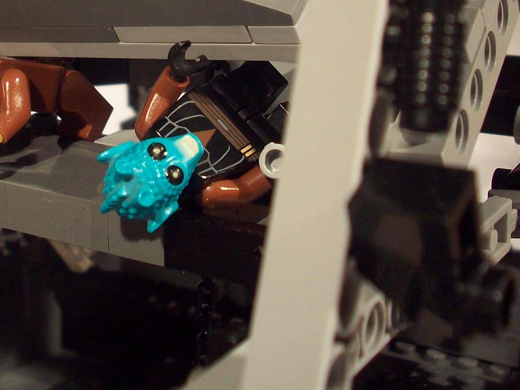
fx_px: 1082
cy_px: 45
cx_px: 114
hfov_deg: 26.6
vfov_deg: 20.1
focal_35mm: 72
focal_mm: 6.2
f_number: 2.8
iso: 80
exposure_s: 1/216
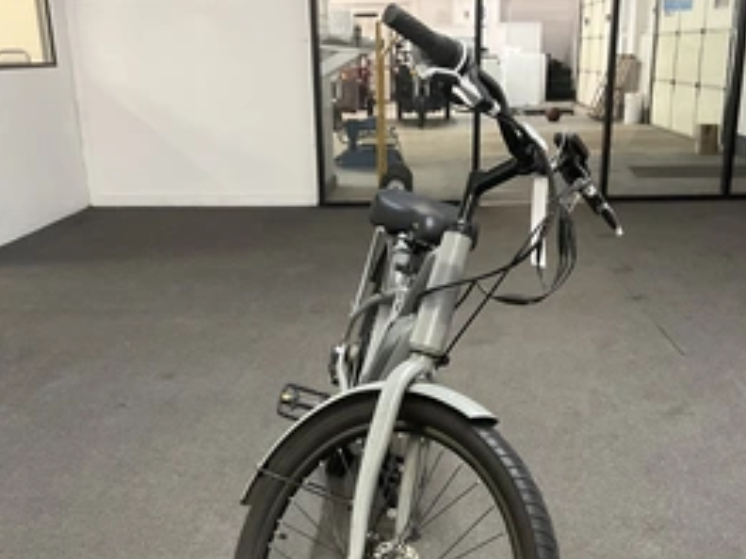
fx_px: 948
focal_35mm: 44
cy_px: 421
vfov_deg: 32.3
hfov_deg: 42.9
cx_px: 398
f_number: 1.8
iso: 250
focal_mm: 3
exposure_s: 1/30
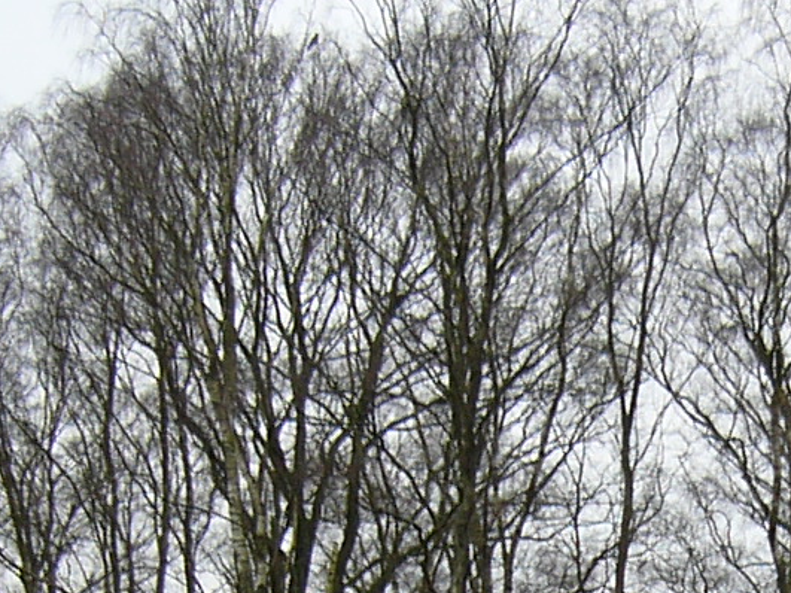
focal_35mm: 135
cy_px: 799
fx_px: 3084
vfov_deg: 10.7
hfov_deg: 14.5
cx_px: 632
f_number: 2.8
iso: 50
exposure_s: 1/100
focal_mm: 5.8
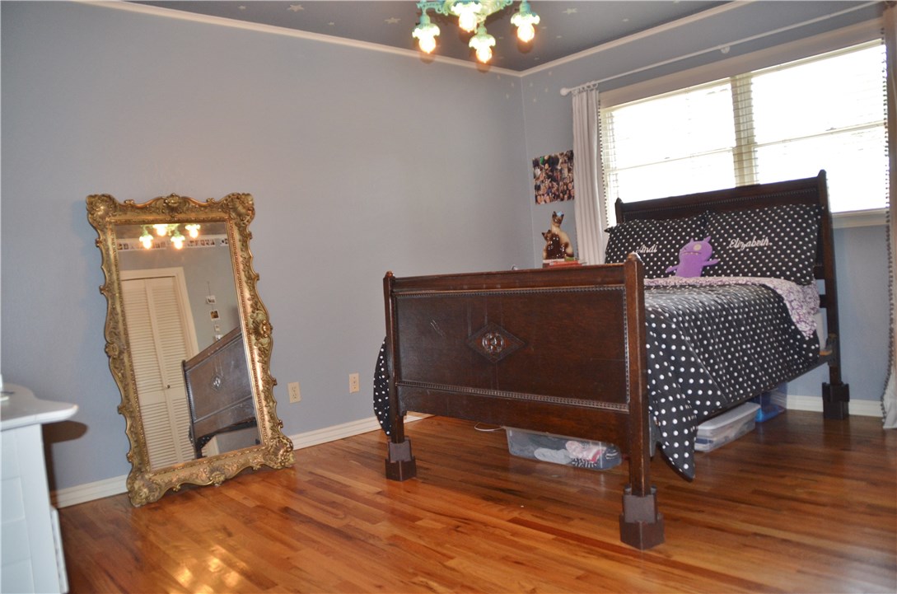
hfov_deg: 67.5
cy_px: 297
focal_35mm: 27
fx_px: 671
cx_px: 448
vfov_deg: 47.7
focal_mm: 18
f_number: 3.5
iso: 1000
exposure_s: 1/60
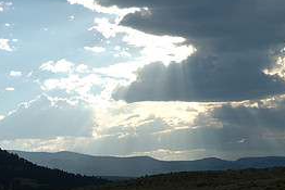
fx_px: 761
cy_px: 110
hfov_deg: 20.4
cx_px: 295
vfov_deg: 14.2
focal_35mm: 96
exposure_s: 1/400
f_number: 10
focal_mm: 29
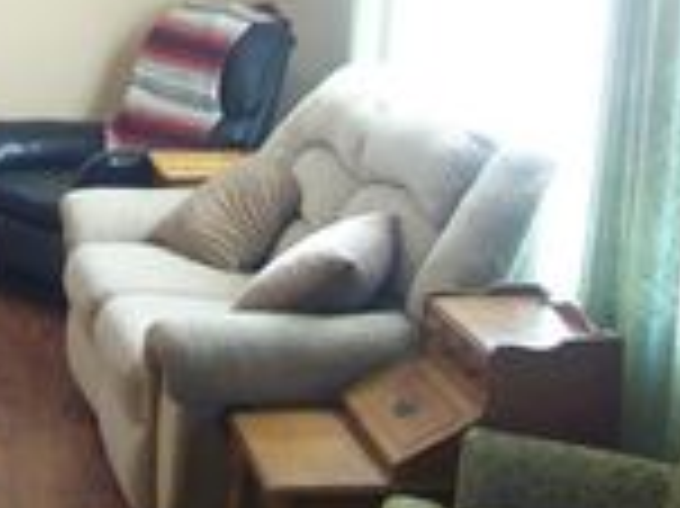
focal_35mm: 88
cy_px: 103
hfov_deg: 21.4
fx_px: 1727
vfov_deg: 16.6
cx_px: -27
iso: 160
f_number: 2.7
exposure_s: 1/29.3
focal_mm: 6
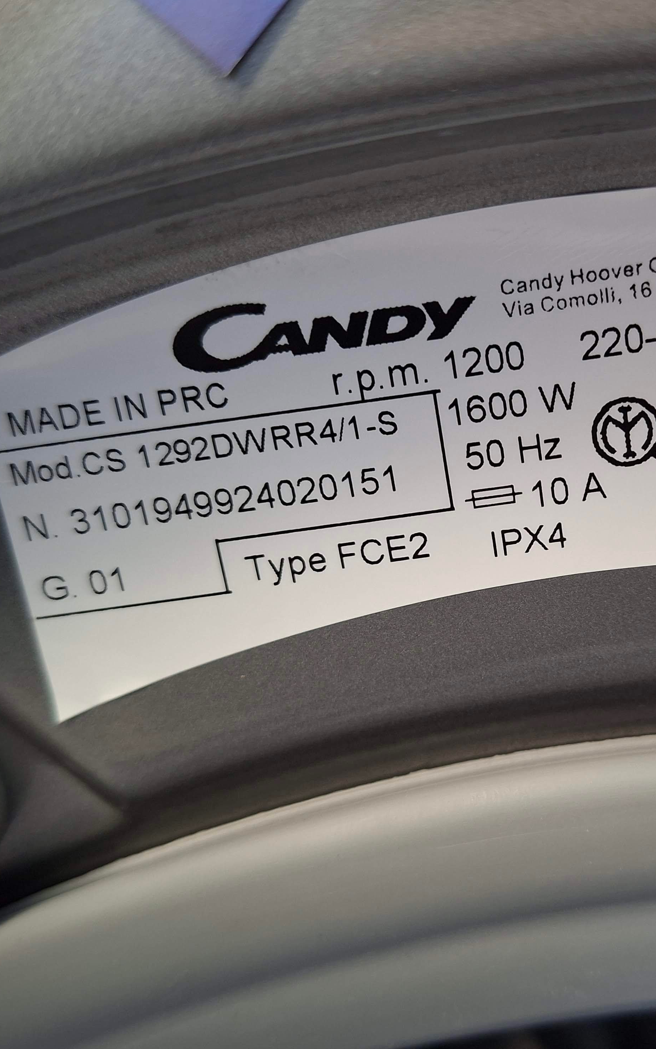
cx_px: 484
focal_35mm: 33
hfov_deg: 37.5
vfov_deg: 58.1
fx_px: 944
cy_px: 521
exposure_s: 1/25
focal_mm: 5.54
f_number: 1.8
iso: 400
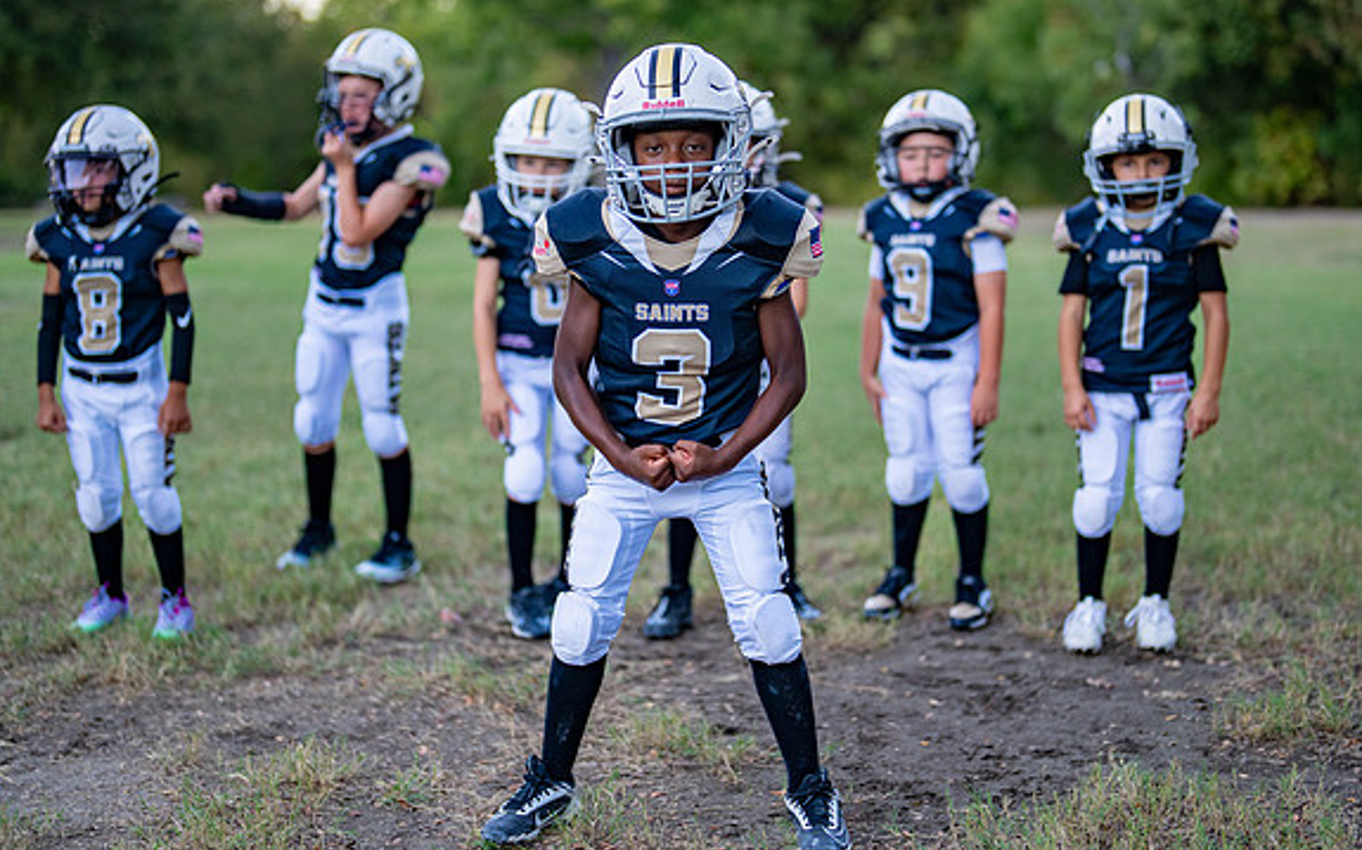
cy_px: 404
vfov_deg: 20.3
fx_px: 2375
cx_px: 684
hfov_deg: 32.0
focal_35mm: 64
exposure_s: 1/1000
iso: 500
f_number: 1.2
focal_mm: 50
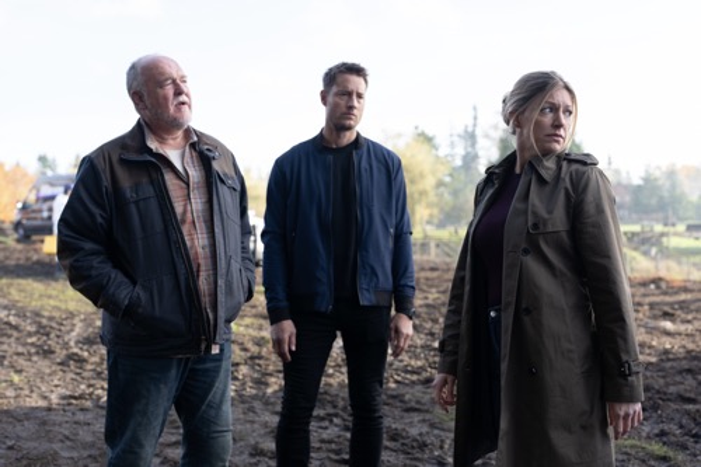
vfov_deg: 27.0
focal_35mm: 50
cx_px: 350
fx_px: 973
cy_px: 234
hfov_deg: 39.6
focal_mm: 50
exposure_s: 1/250
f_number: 3.5
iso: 125
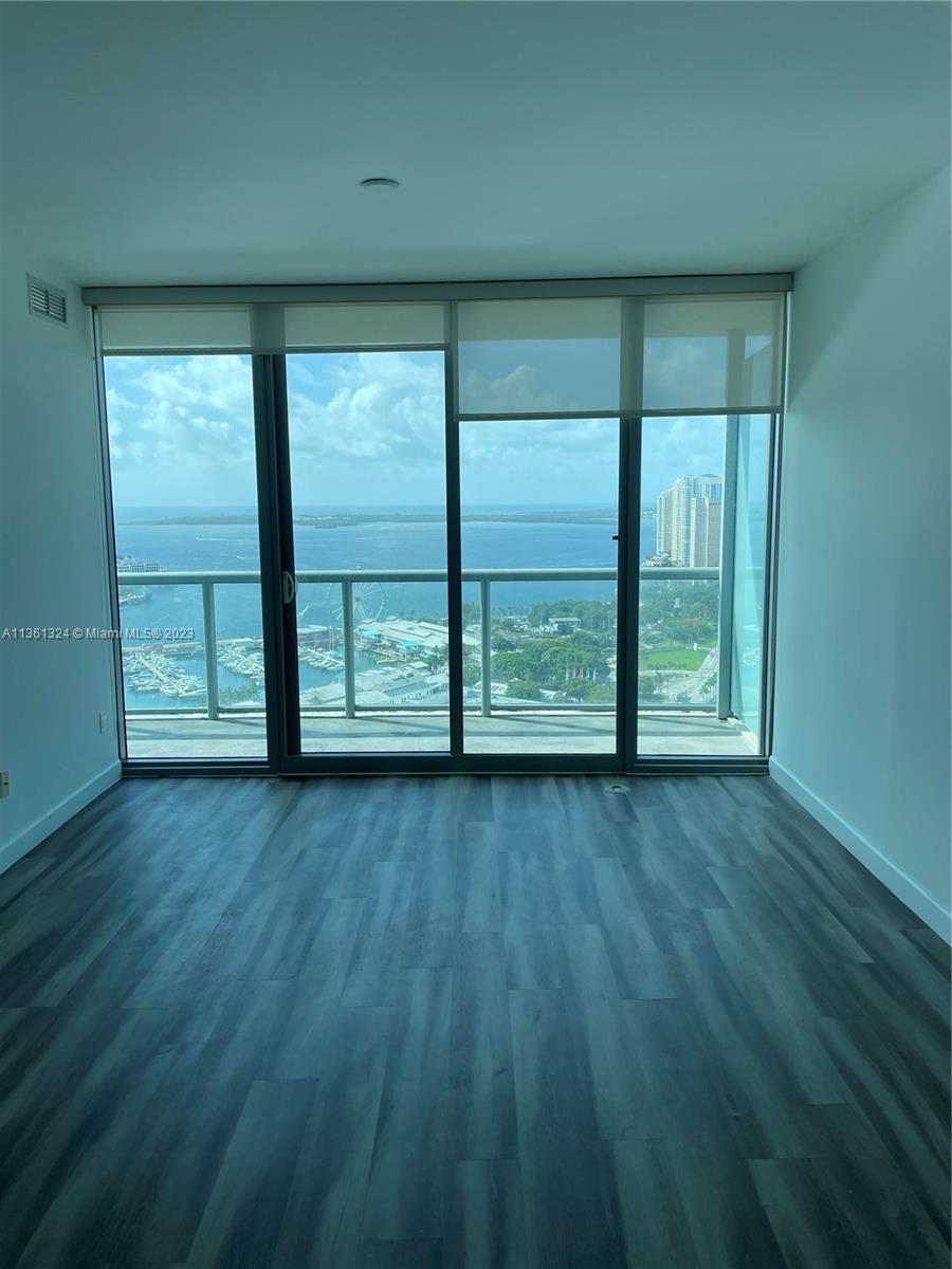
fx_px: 953
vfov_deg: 67.3
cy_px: 634
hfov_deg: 53.1
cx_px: 476
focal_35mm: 26
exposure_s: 1/1667
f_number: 1.6
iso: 32
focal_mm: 4.2
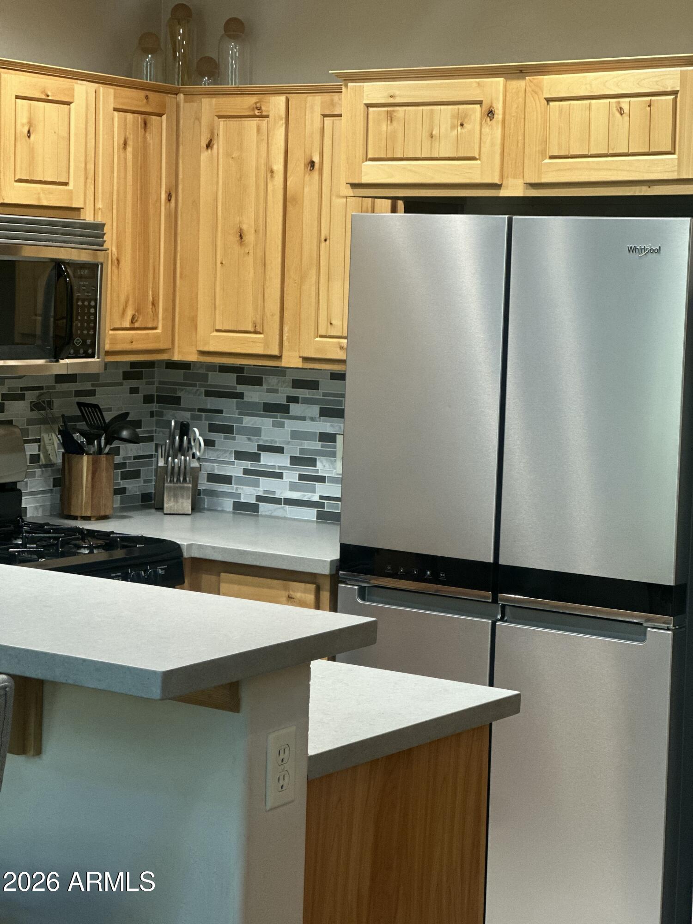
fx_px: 2055
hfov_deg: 19.1
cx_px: 346
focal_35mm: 77
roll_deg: -1.8
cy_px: 462
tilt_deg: -4.3
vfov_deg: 25.3
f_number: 2.8
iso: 200
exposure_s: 1/40
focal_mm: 9
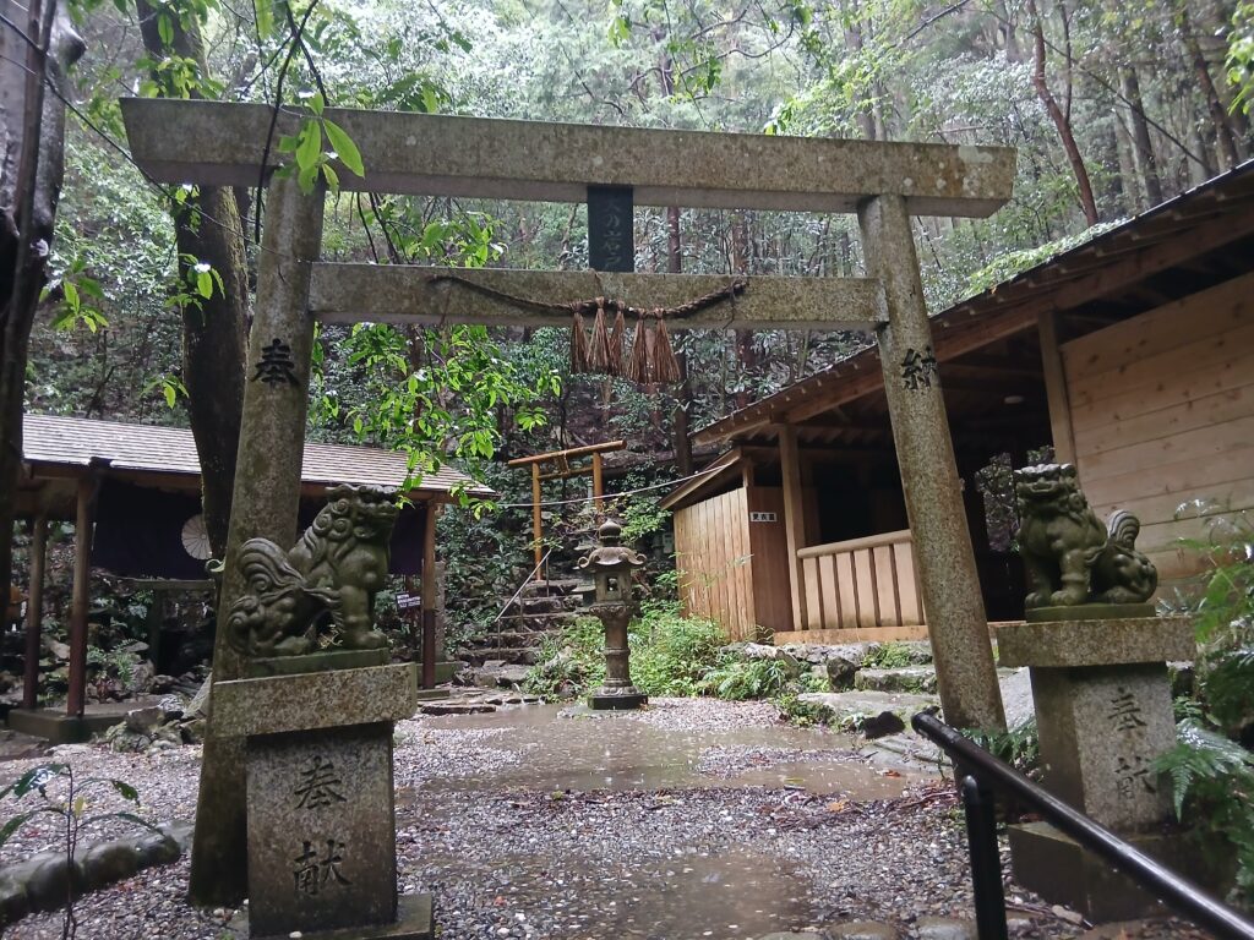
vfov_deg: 53.1
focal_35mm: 26
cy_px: 470
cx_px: 627
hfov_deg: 67.3
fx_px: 942
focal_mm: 3.86
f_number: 1.8
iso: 320
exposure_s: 1/24
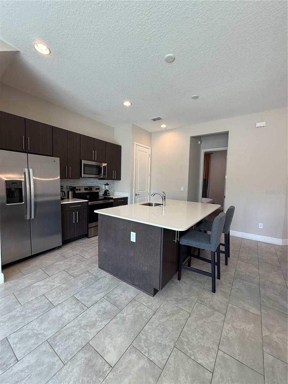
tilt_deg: -2.3
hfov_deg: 85.7
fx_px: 155
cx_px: 144
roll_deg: -1.9
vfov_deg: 102.1
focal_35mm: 14
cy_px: 192
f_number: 2.2
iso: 200
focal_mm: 2.22
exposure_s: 1/120
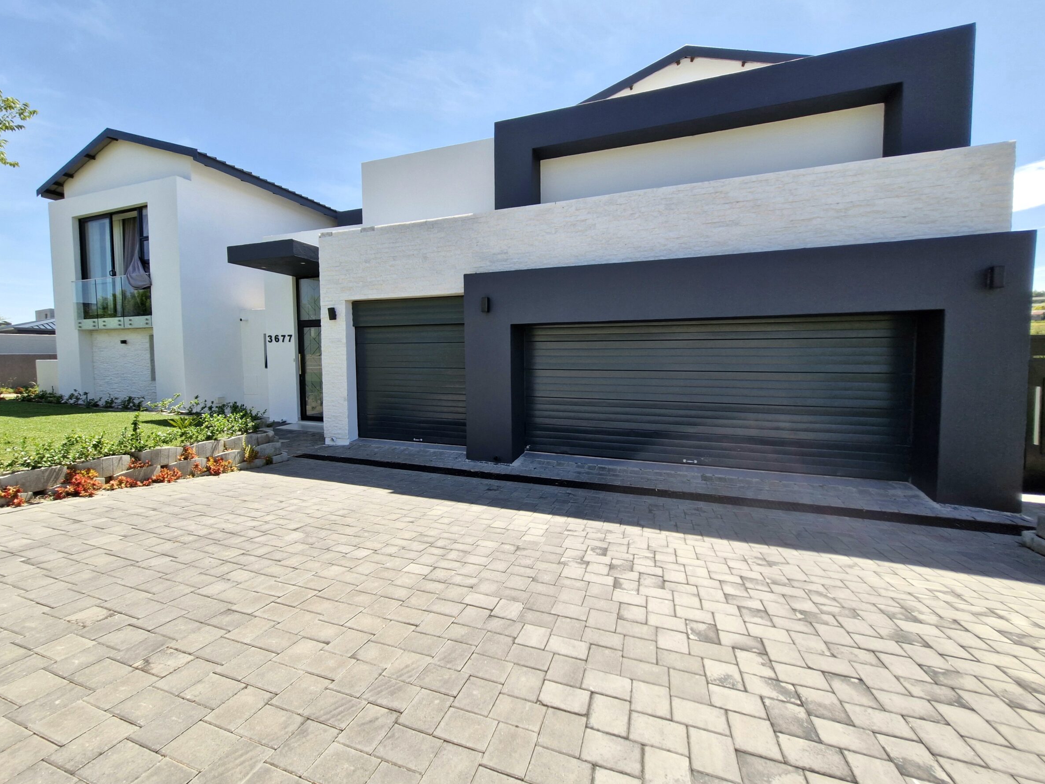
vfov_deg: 85.6
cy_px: 371
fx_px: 423
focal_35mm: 14
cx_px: 493
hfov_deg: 102.0
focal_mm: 1.74
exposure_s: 1/1111
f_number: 2.2
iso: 50
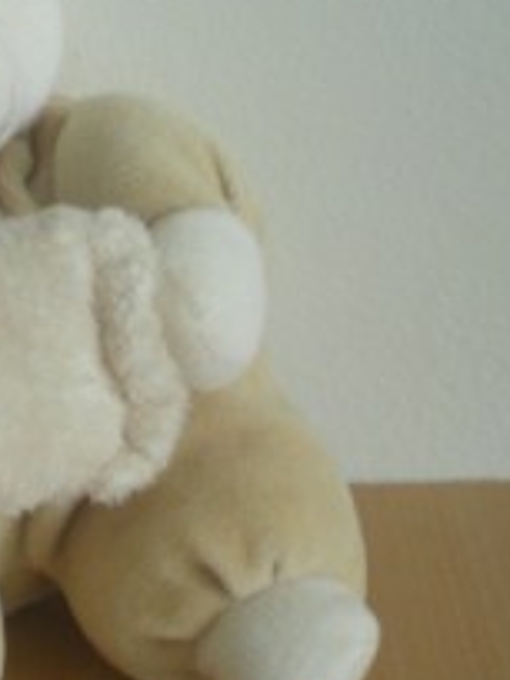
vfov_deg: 20.2
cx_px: 17
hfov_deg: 15.0
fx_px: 1905
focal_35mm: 97
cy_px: 310
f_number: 3.1
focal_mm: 6.3
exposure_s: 1/12.6
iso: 200
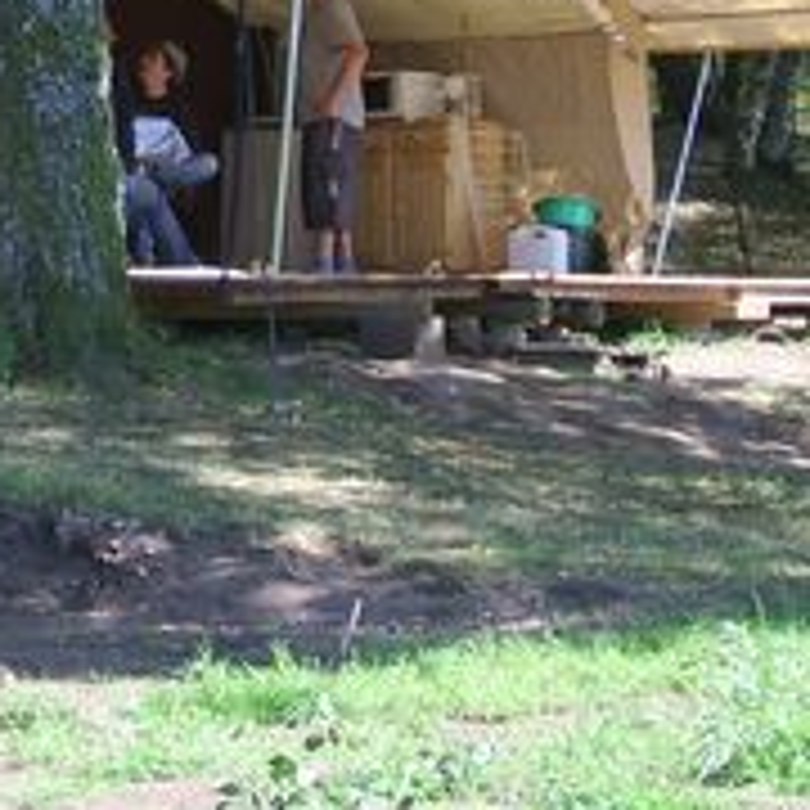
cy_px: 92
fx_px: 4818
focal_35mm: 182
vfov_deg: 9.6
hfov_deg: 9.6
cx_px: 27
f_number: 4
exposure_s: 1/136
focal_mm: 12.33
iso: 50
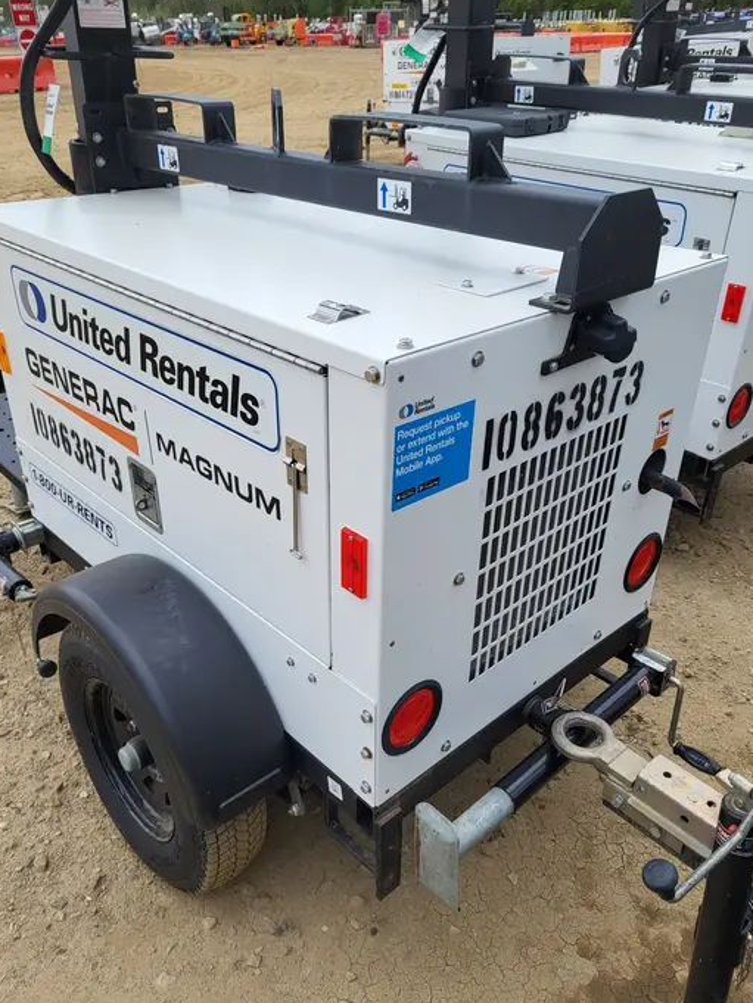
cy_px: 521
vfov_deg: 63.4
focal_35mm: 28
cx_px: 361
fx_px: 812
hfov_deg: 49.7
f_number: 1.8
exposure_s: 1/1167
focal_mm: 5.4
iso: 40
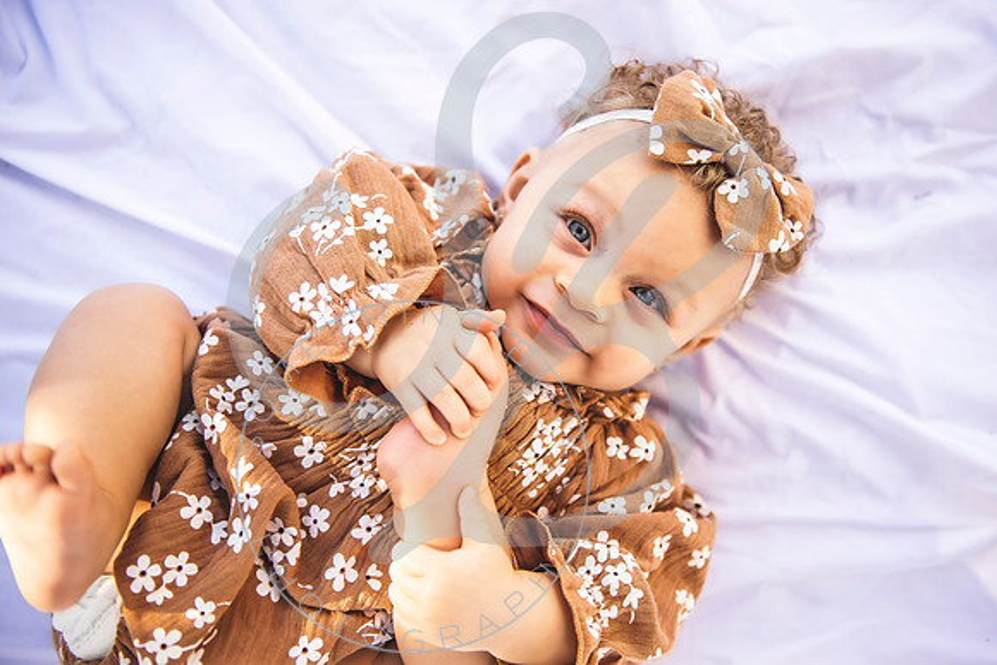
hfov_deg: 44.8
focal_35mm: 44
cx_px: 518
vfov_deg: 30.8
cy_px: 346
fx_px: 1209
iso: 200
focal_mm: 42
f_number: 2.8
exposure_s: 1/400
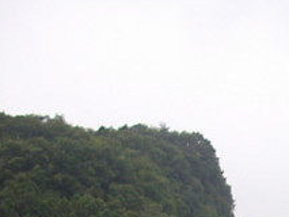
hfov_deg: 13.2
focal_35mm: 139
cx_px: 465
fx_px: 1161
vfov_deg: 10.1
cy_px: 393
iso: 80
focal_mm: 6.2
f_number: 5.6
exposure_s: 1/125
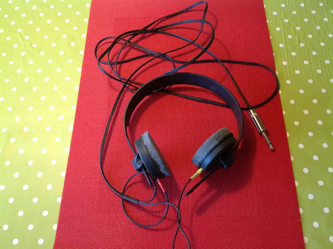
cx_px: 166
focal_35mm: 35
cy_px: 124
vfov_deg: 40.6
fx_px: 336
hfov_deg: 52.7
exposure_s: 1/15
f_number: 2.4
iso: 100
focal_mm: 4.28
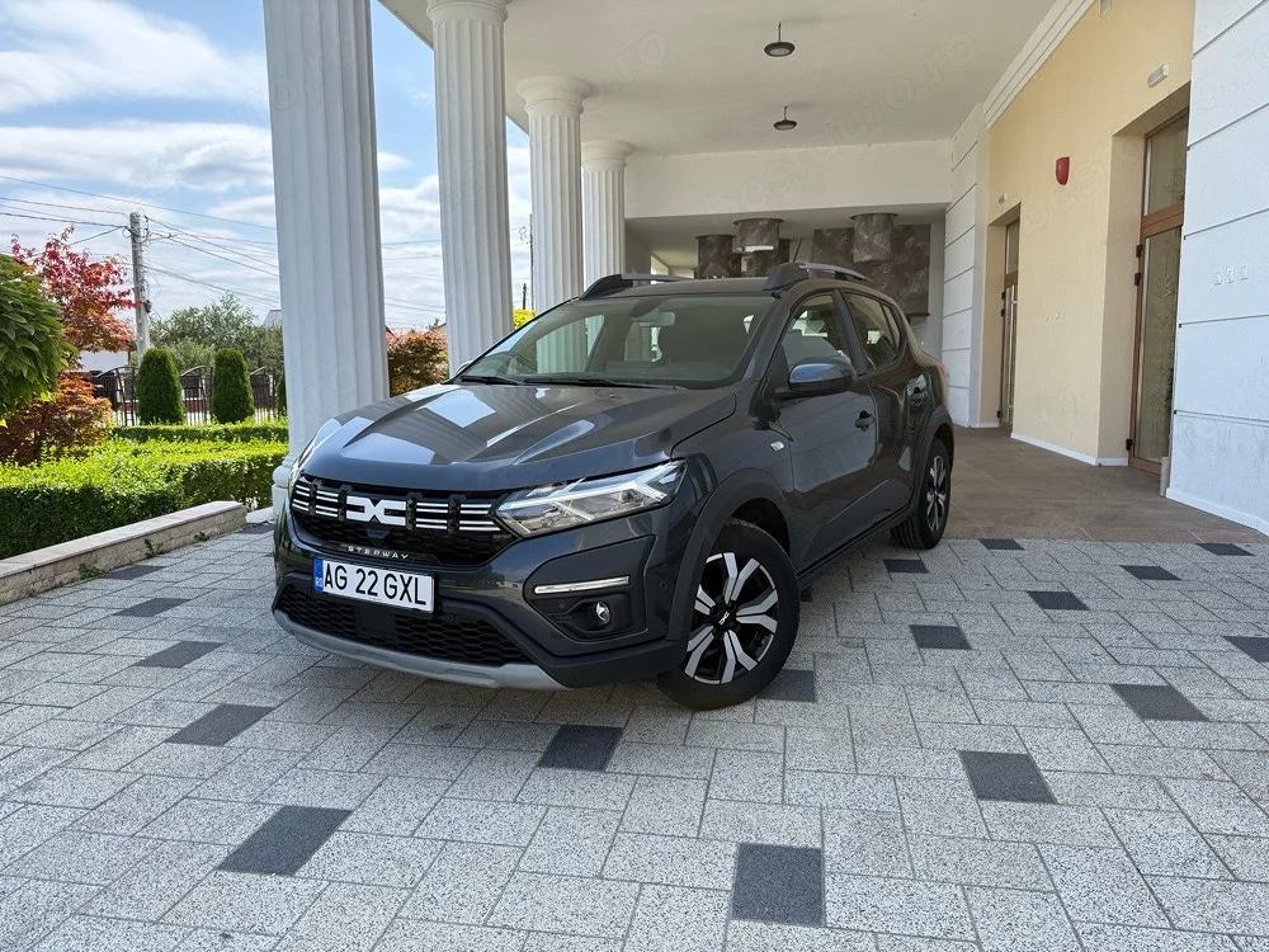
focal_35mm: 24
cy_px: 476
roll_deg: +0.8
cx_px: 634
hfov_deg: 71.6
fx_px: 880
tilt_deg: -7.3
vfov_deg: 56.8
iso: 100
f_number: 1.78
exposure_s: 1/1156
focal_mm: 6.76
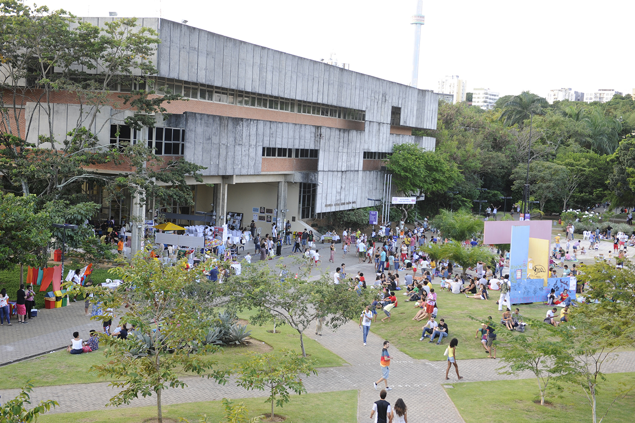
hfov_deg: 39.6
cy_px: 212
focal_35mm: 50
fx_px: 881
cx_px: 318
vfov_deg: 27.0
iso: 400
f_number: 4
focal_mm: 50
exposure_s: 1/160
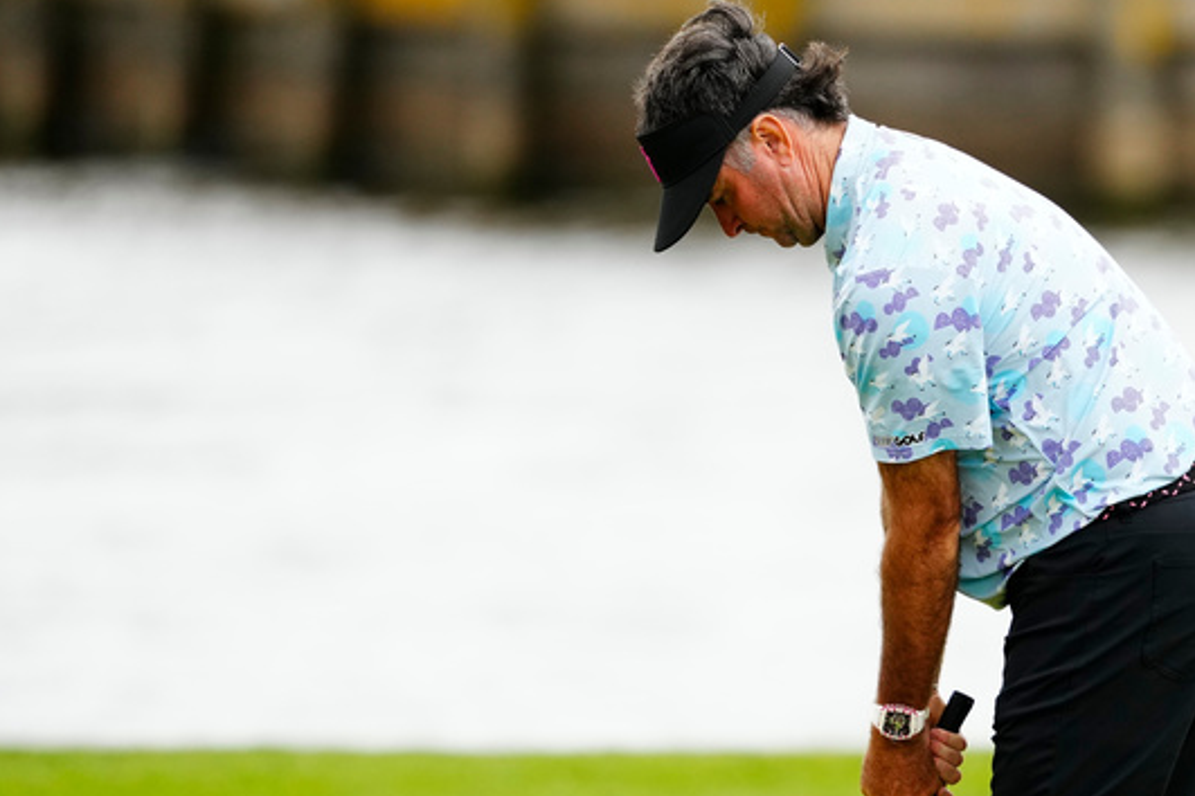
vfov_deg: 1.8
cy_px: 625
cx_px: 1019
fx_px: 25591
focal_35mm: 771
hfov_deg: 2.7
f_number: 3.2
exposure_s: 1/4000
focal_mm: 400
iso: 1000
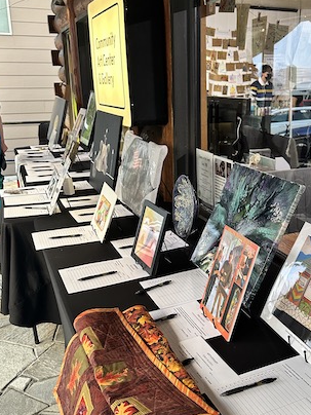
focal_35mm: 38
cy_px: 221
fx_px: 455
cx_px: 204
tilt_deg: -16.1
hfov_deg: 37.4
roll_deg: -0.8
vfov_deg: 48.9
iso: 320
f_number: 1.78
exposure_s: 1/60
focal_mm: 6.86
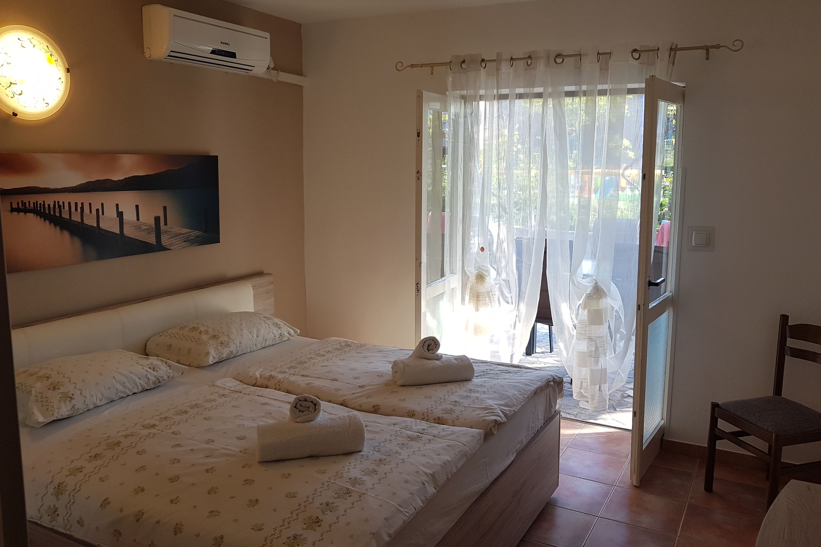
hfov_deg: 65.5
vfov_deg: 46.4
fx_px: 639
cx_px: 420
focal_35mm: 28
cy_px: 251
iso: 40
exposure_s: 1/111
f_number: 1.7
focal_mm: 4.2
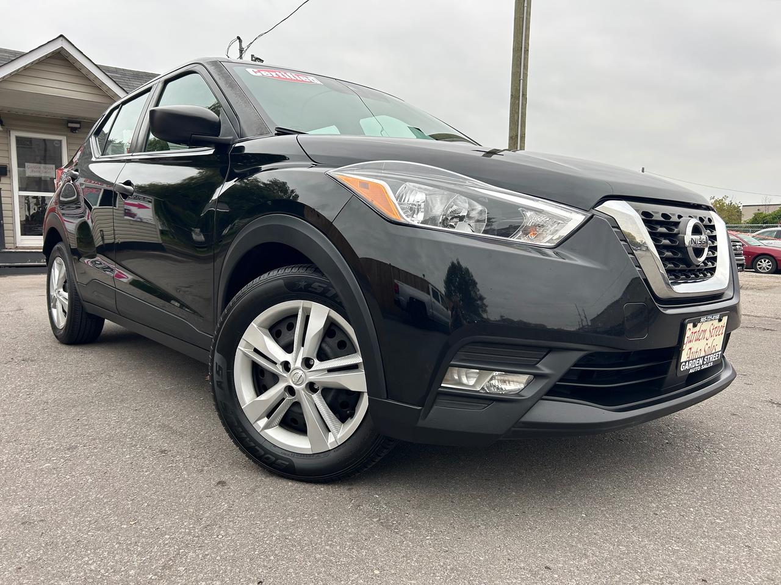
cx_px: 390
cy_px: 292
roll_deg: +0.0
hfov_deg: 67.3
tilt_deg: -4.7
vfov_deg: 53.1
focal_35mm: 26
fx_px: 587
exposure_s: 1/361
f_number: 1.5
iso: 50
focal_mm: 5.7
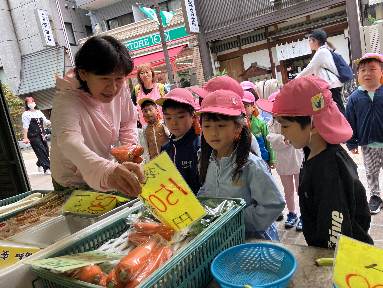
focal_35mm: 28
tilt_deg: -7.2
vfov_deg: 49.7
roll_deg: +10.5
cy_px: 144
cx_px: 192
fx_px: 310
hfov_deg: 63.4
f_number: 1.8
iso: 50
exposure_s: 1/100
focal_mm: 3.99
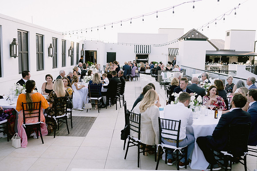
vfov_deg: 37.9
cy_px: 86
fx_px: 250
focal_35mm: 35
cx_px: 128
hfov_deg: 54.4
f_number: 2.8
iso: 200
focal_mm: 35
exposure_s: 1/400
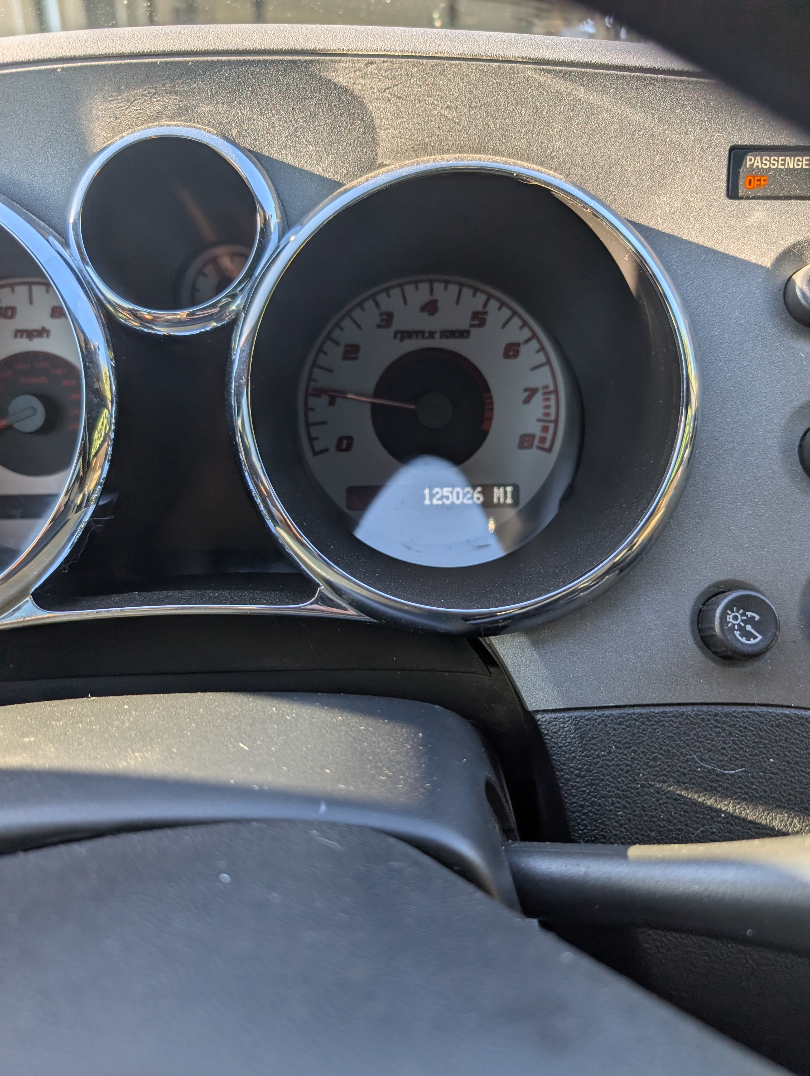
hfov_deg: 56.9
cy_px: 538
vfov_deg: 71.5
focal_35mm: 24
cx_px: 405
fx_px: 747
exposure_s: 1/381
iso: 19
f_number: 1.68
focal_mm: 6.9
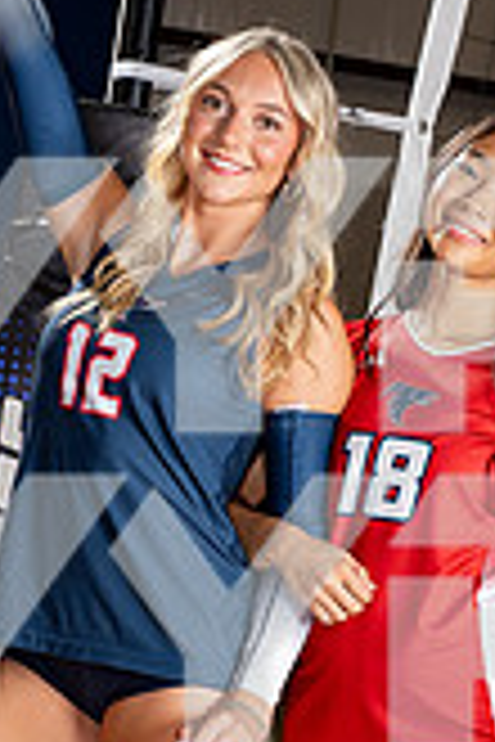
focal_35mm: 120
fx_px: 2475
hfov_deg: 11.4
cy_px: 616
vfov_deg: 16.9
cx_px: 338
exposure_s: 1/250
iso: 100
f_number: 8
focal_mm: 44
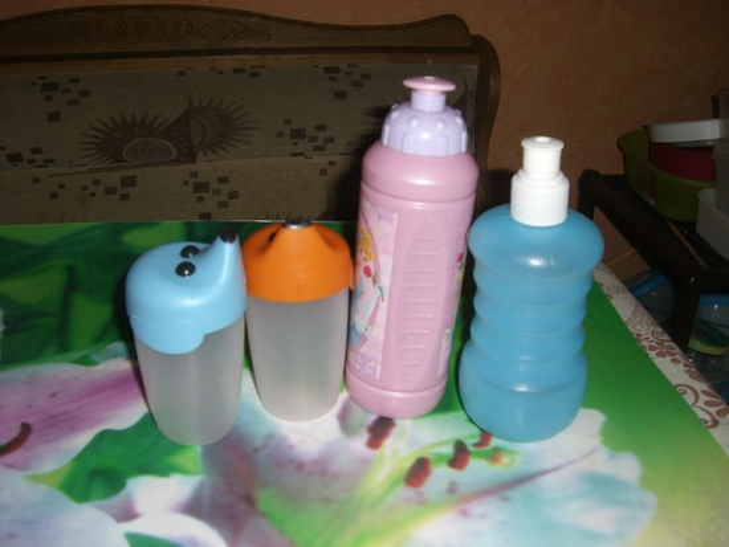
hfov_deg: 49.0
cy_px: 274
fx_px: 801
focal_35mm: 38
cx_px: 364
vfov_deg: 37.7
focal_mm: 6.2
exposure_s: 1/60
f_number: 2.7
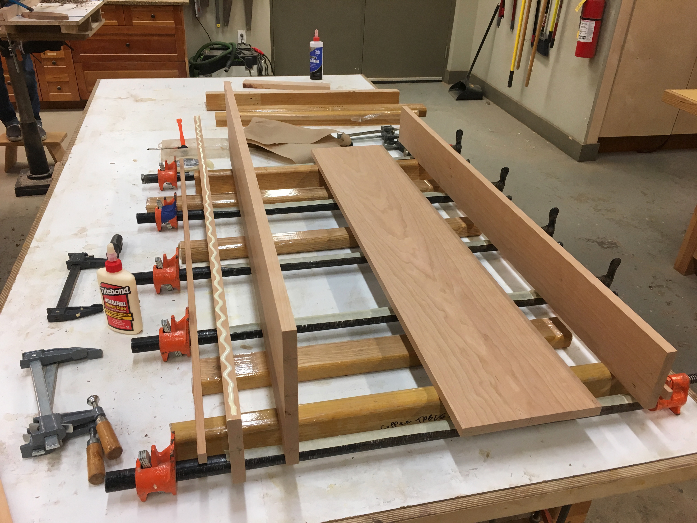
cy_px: 262
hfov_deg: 61.7
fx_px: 584
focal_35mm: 29
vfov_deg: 48.2
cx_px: 348
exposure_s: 1/30
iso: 50
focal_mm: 4.15
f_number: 2.2
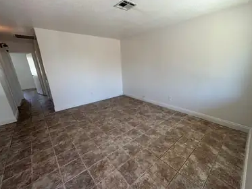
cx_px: 132
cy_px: 98
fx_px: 109
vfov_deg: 81.7
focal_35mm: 15
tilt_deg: -18.2
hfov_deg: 98.1
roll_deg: +1.5
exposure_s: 1/120
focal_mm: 2.22
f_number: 2.2
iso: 160
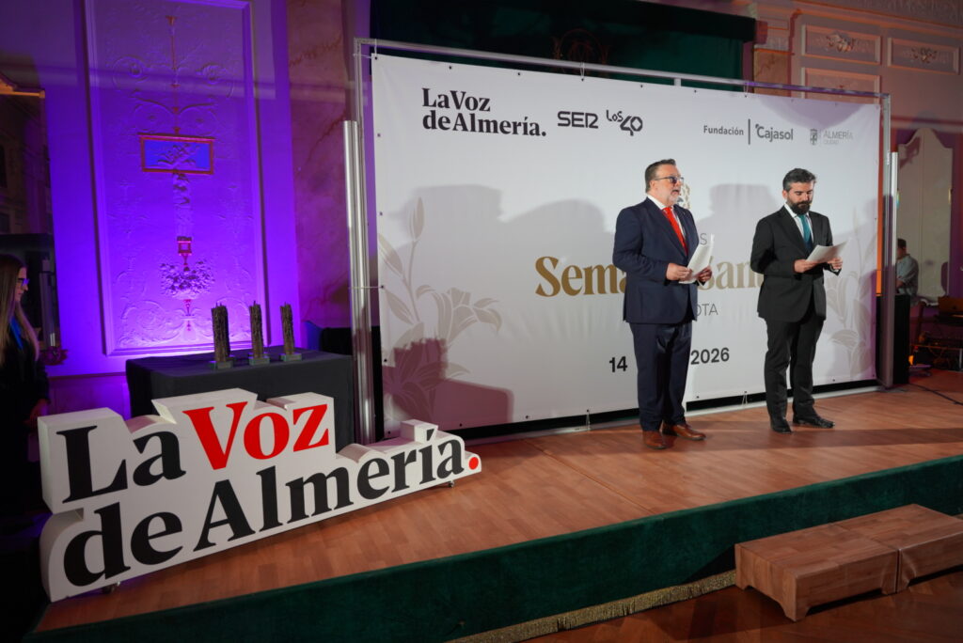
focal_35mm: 24
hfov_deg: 73.7
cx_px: 482
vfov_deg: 53.2
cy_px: 322
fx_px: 642
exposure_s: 1/200
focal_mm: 24
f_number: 2.8
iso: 1250
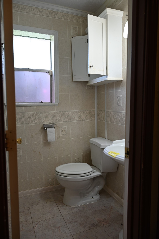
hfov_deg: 49.5
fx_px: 172
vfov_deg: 69.4
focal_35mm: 26
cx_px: 79
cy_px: 120
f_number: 4
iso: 160
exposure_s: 1/25
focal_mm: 24
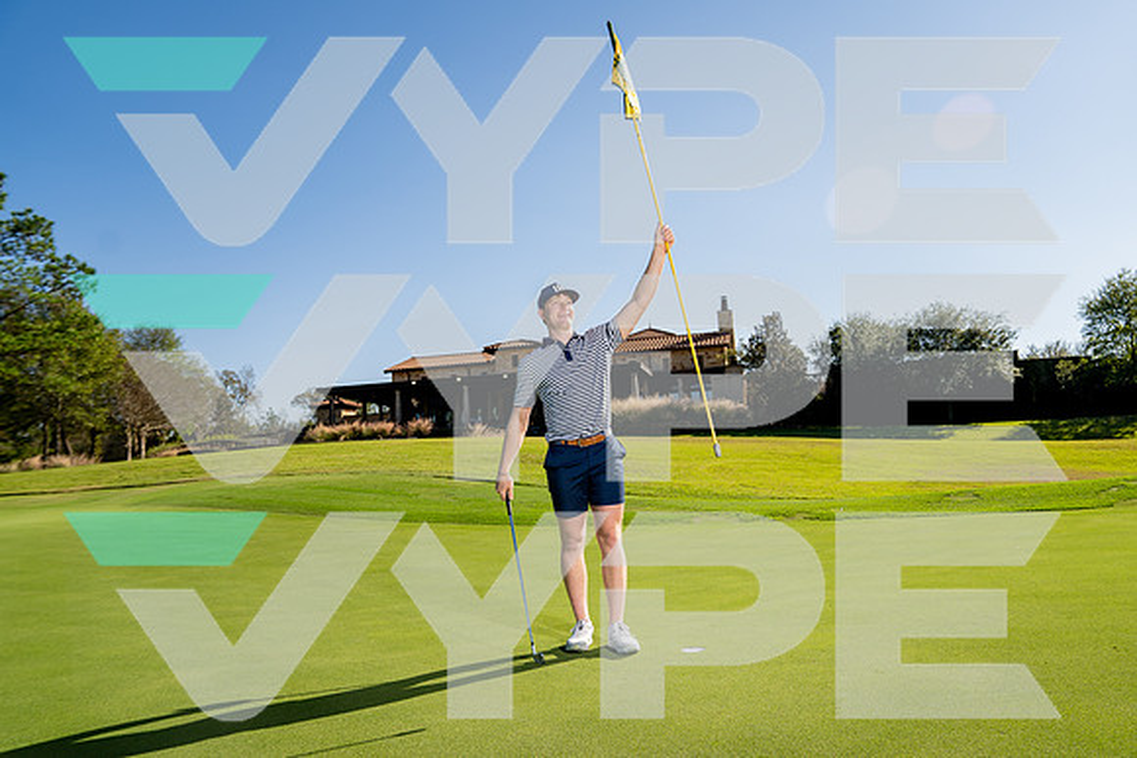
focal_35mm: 26
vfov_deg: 50.2
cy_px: 393
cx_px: 600
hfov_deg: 70.1
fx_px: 809
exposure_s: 1/1000
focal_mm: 24
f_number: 4
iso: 100
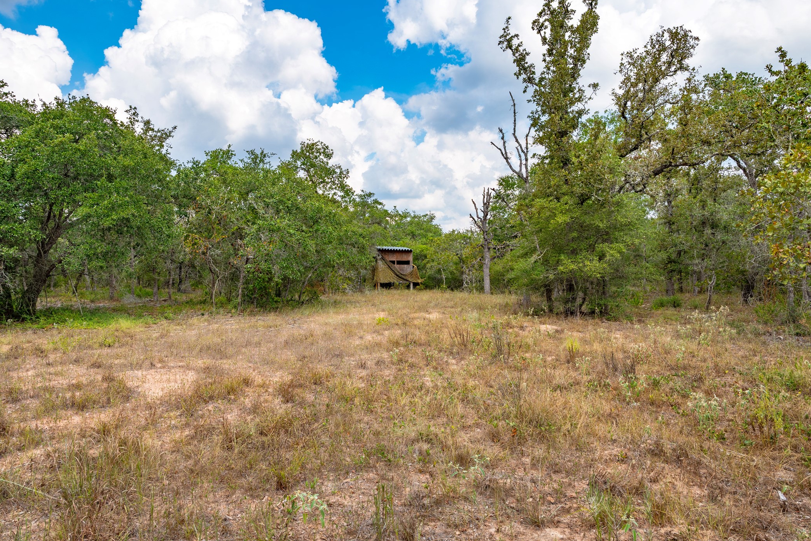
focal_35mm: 25
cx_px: 401
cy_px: 274
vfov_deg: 51.3
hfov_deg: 71.5
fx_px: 563
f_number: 13
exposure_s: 1/125
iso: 125
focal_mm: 24
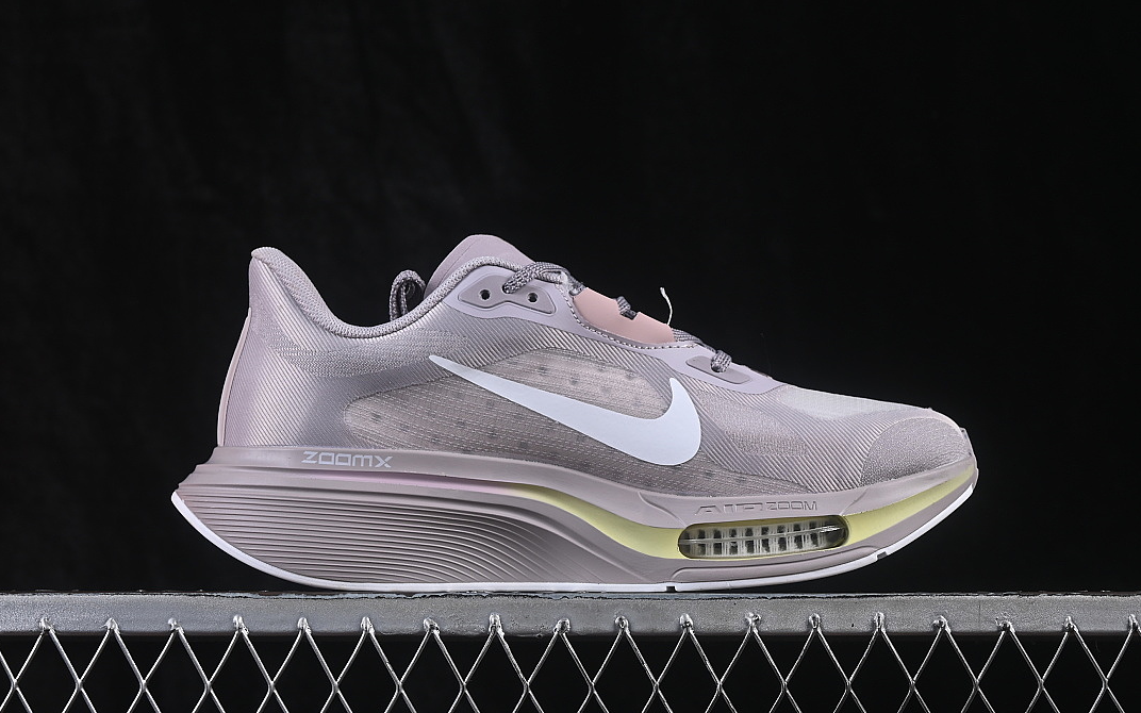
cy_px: 355
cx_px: 568
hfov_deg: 26.8
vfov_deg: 16.9
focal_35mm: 77
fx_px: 2394
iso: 160
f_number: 8
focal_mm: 50
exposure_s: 1/80
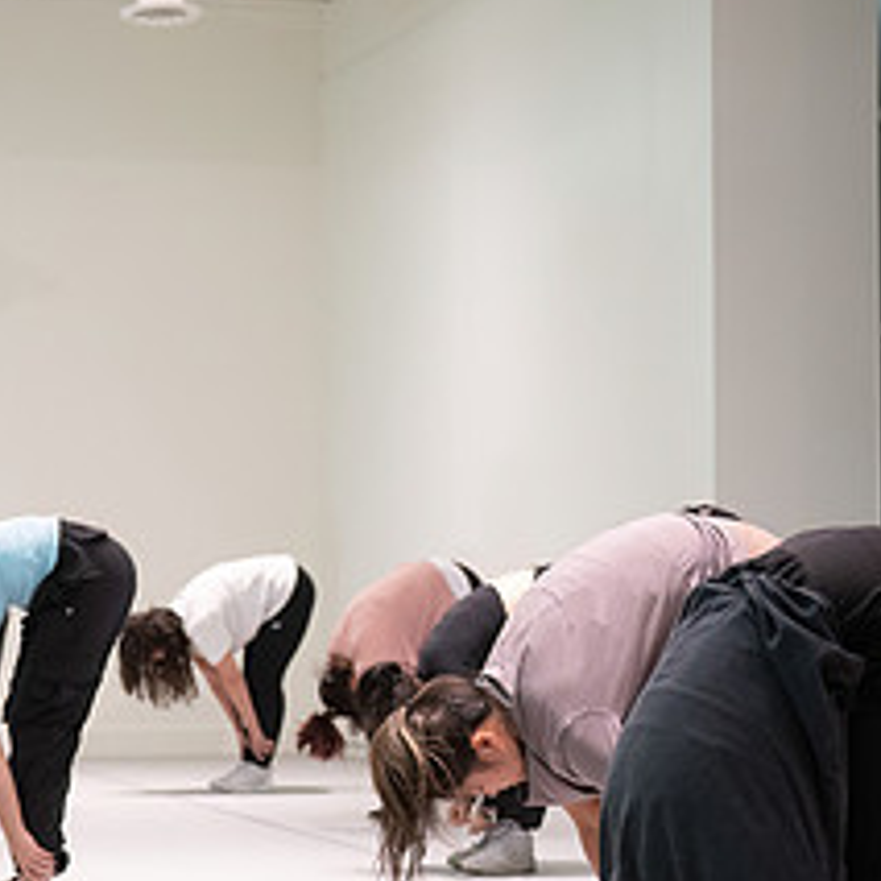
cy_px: 602
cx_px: 194
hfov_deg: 19.5
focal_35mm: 88
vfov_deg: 19.6
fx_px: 2534
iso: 1600
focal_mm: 38
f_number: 2.8
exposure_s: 1/80
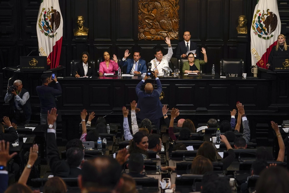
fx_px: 843
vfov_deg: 13.0
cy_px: 96
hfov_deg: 19.5
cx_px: 144
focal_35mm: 105
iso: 1600
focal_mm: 70
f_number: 2.8
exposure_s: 1/400
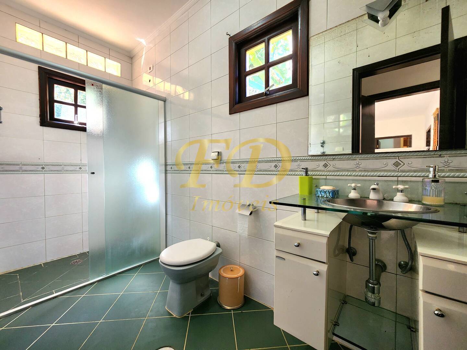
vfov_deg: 89.9
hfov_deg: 106.2
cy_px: 175
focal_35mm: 13
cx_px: 234
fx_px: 175
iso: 200
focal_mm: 2.2
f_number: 2.2
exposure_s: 1/60.2
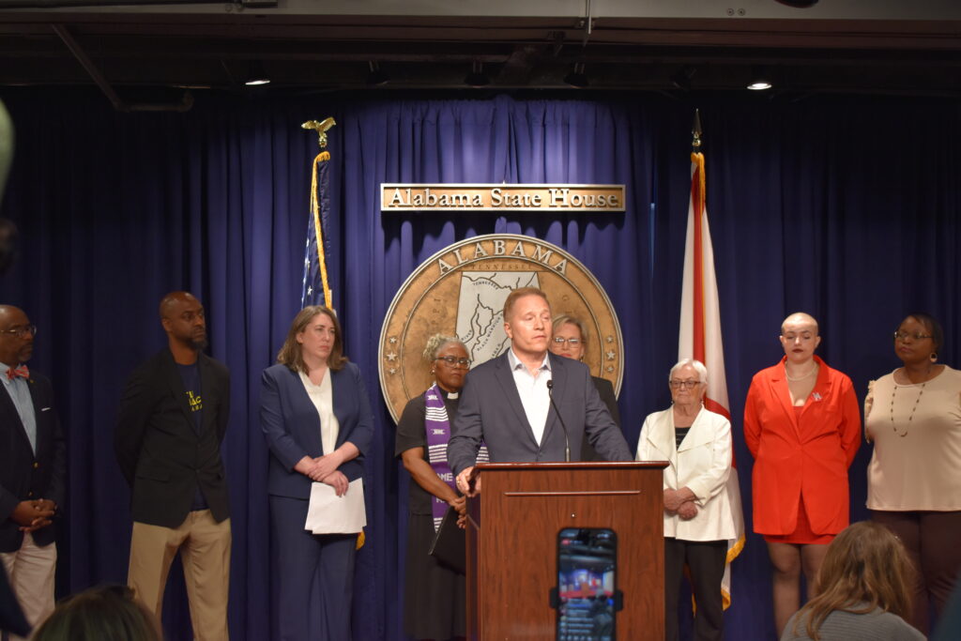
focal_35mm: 57
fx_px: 1522
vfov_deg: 23.8
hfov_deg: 35.0
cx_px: 480
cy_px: 320
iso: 560
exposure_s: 1/30
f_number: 4.8
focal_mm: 38
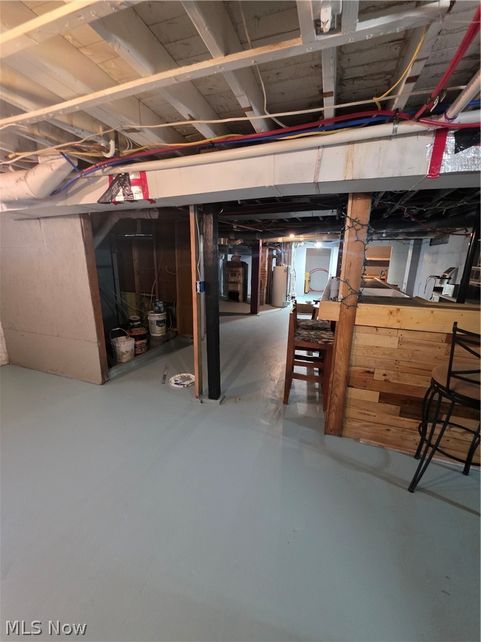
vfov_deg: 106.2
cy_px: 321
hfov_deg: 89.9
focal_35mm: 13
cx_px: 240
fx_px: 241
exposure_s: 1/60
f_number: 1.9
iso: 500
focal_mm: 2.2
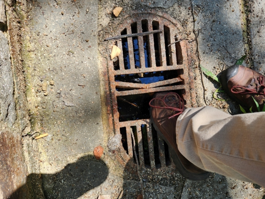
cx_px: 132
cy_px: 100
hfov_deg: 73.9
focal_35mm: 23
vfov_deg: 58.9
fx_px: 176
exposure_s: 1/500
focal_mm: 5.4
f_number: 1.8
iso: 20
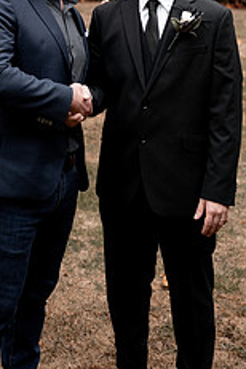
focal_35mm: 72
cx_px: 99
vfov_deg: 26.8
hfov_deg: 18.9
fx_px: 738
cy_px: 18
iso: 400
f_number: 2.8
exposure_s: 1/1600
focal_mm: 37
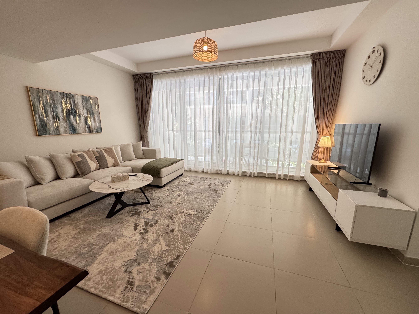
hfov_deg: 102.1
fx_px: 169
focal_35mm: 14
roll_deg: +0.1
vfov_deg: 85.7
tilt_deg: -9.8
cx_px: 210
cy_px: 157
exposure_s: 1/100
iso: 250
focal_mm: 2.22
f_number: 2.2
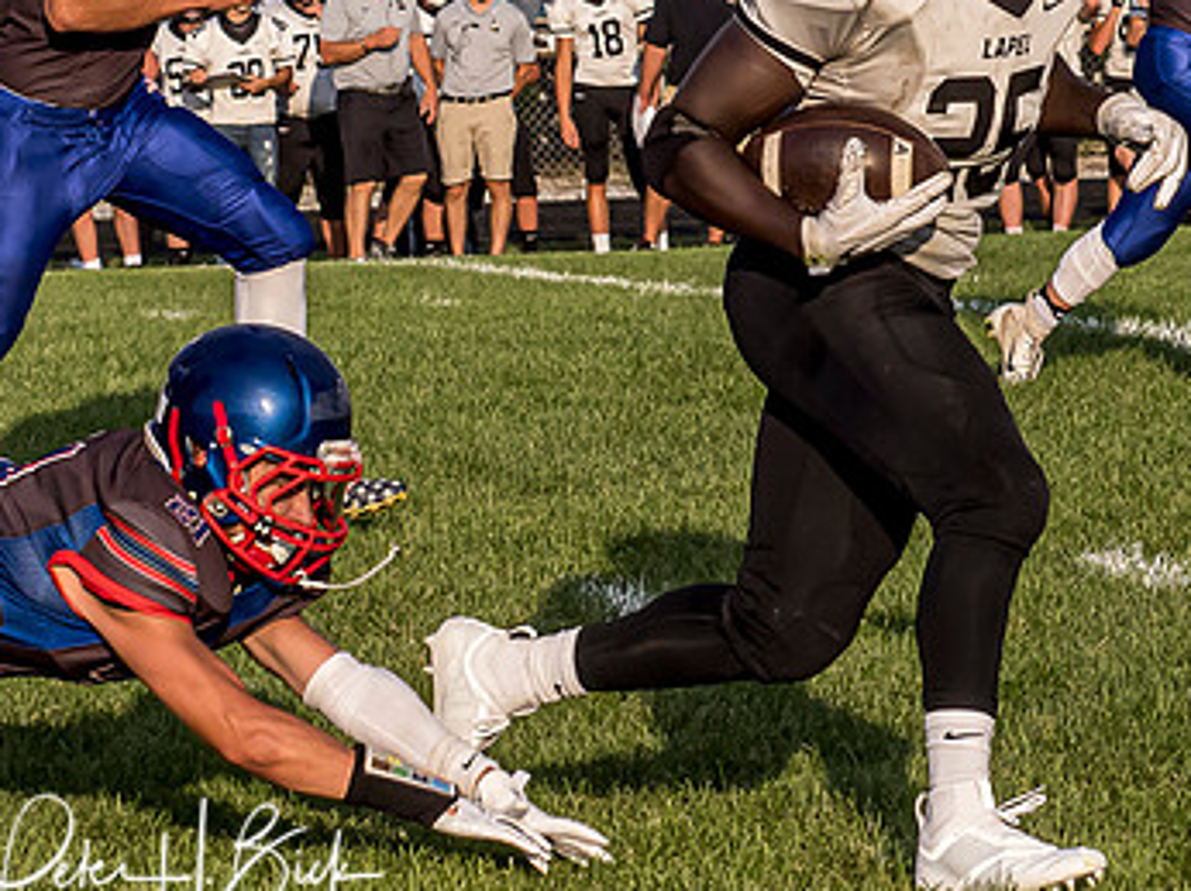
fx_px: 10349
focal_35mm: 301
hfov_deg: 6.6
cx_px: 780
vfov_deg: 4.9
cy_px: 263
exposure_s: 1/2000
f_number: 4.5
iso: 400
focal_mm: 48
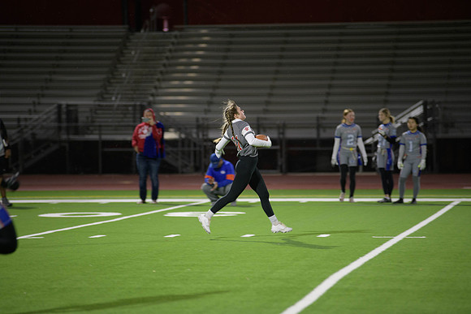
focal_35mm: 200
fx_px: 2617
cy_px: 157
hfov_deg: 10.3
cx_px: 236
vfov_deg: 6.9
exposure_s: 1/200
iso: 1100
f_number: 2.8
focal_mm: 200
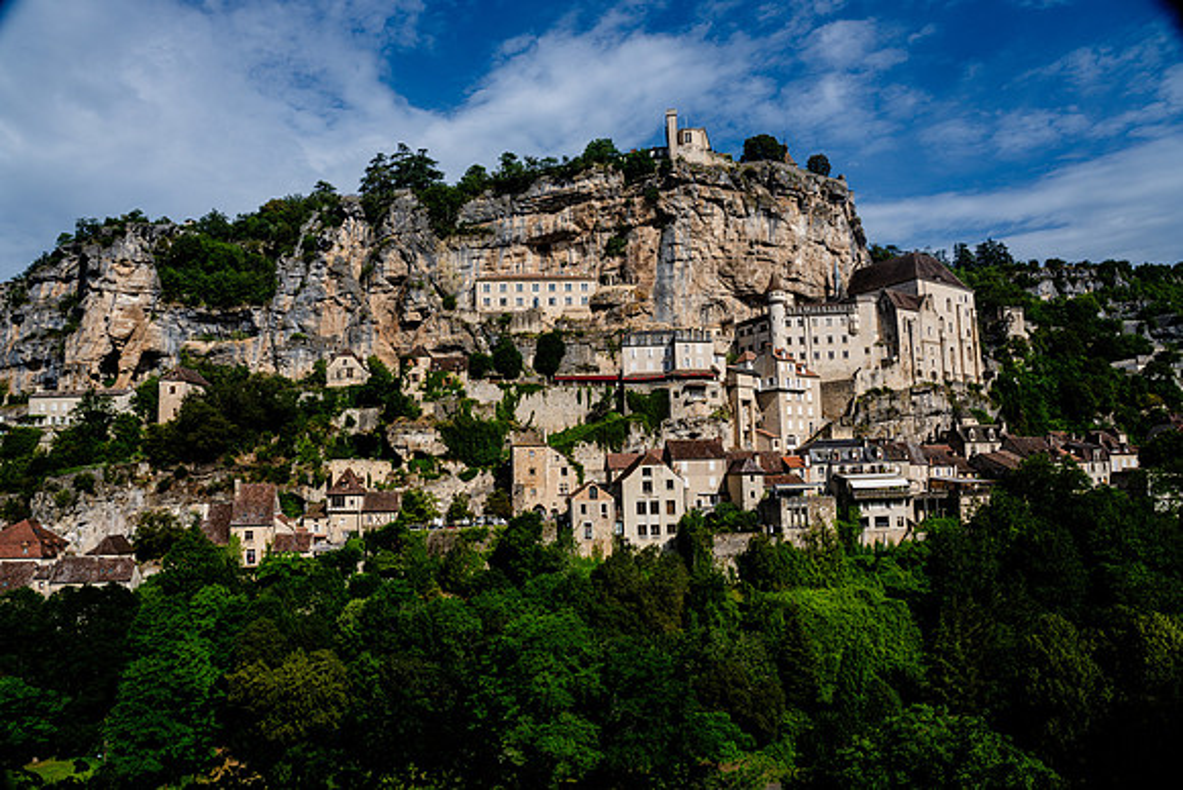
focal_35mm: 24
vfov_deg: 53.2
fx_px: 789
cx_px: 592
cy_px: 395
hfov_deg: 73.7
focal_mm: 24
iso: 125
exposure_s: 1/640
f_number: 8
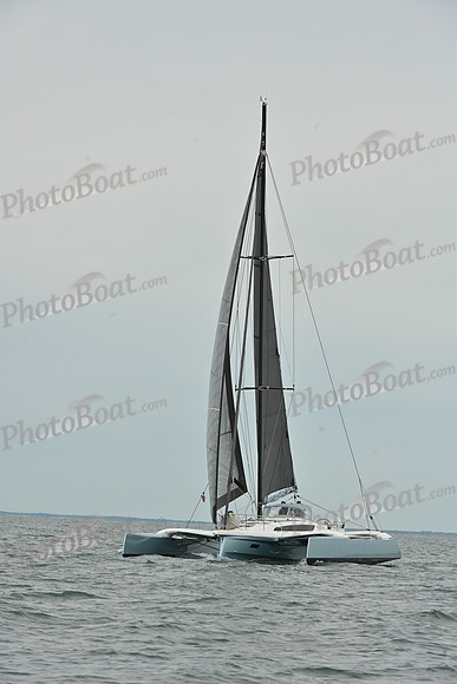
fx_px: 3045
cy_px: 342
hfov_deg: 8.6
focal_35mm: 160
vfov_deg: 12.8
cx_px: 228
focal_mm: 160
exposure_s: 1/1000
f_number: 11
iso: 320
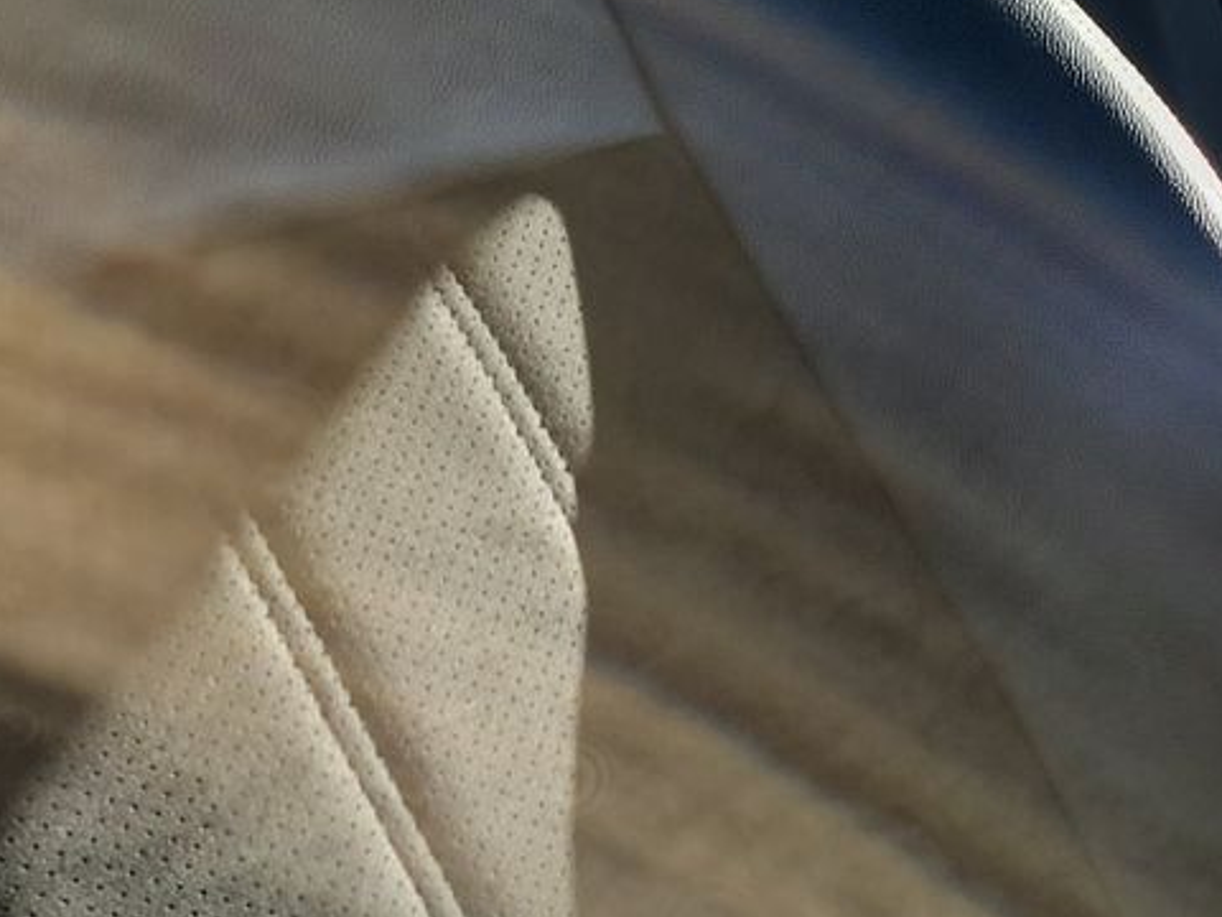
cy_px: 265
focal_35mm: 80
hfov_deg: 21.1
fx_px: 2824
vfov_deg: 18.4
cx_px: 1777
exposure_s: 1/127
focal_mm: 6.7
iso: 50
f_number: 1.8
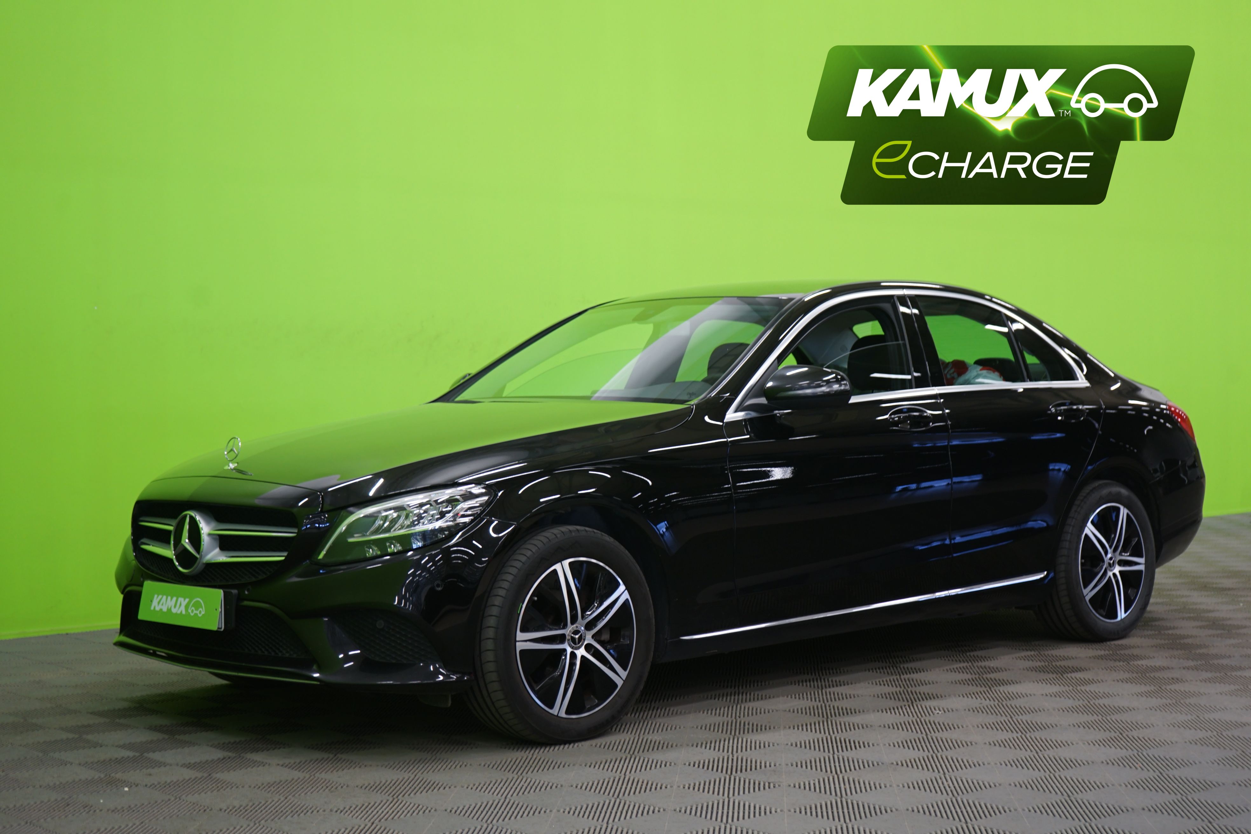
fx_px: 1807
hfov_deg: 38.2
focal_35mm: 52
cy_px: 417
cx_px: 626
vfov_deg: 26.0
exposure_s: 1/8
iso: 400
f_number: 5
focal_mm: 52
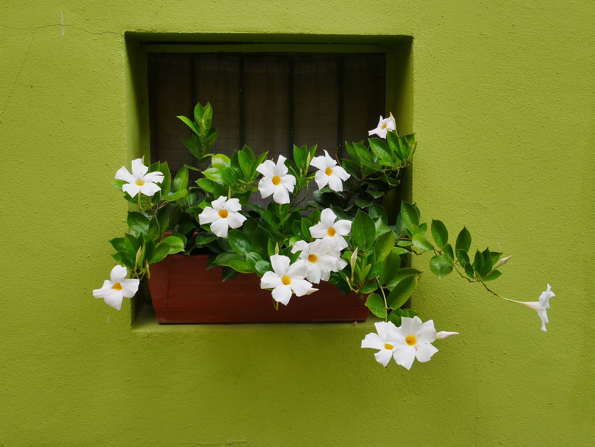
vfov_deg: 36.0
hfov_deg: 46.8
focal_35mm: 40
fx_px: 688
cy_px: 224
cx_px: 298
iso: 640
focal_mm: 20
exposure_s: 1/60
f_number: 16
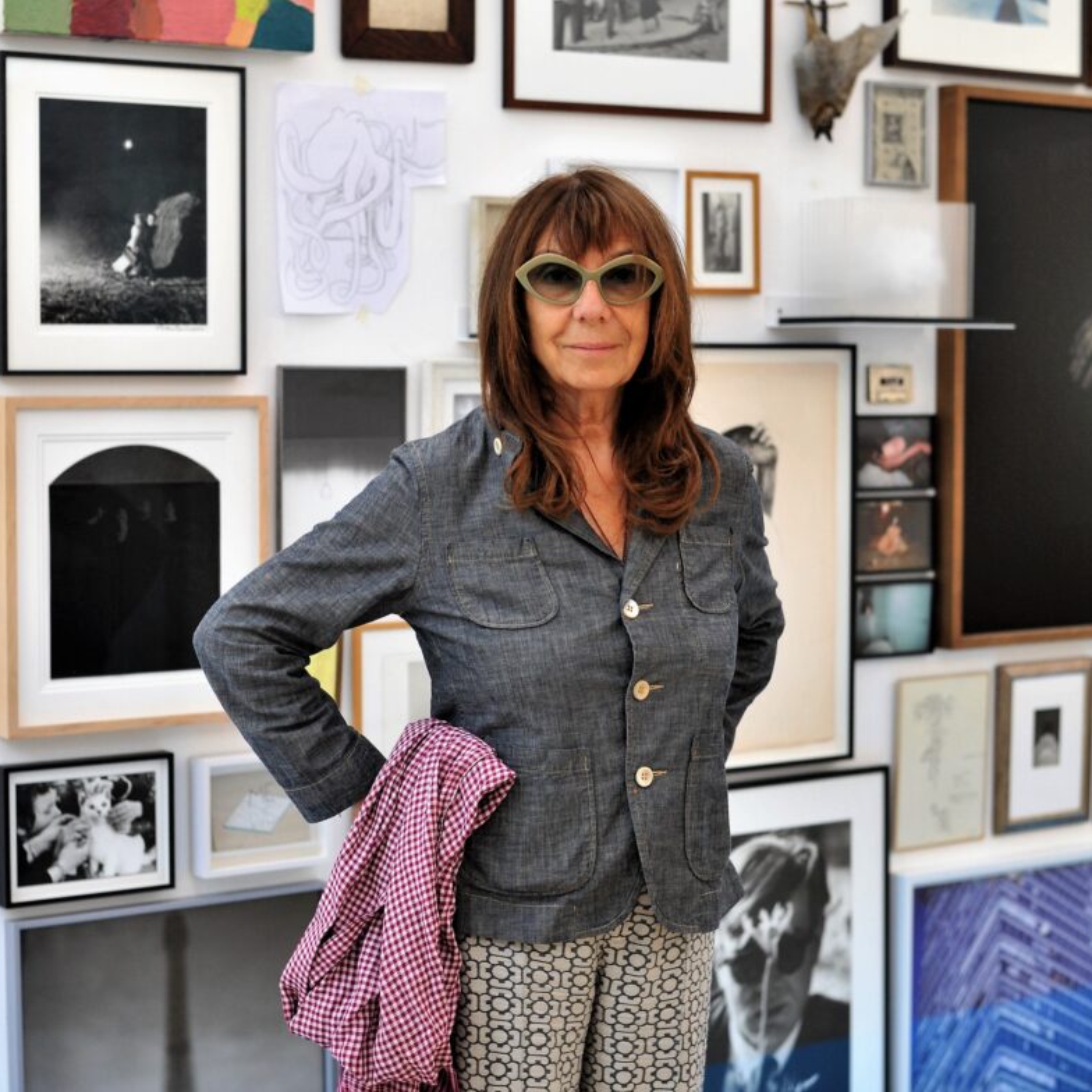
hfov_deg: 26.5
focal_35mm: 65
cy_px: 501
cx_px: 542
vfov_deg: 26.5
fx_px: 2320
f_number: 3.2
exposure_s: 1/80
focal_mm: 50
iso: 1250
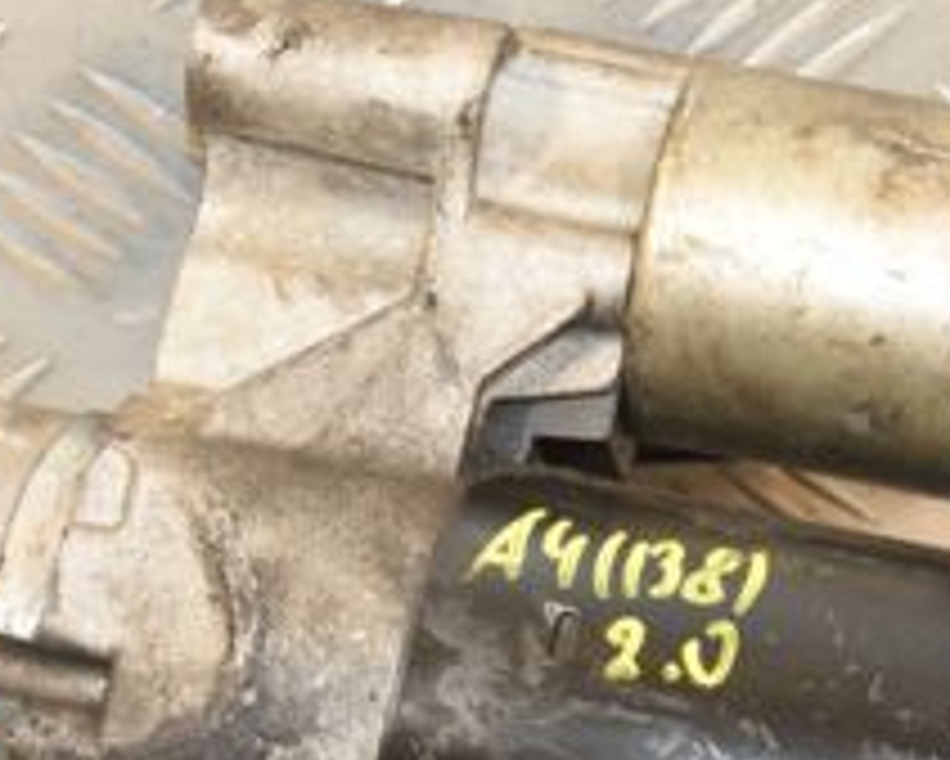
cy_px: 616
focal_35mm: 149
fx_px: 4203
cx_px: 581
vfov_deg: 10.3
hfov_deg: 12.9
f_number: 5.6
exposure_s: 1/200
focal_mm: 35
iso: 1600
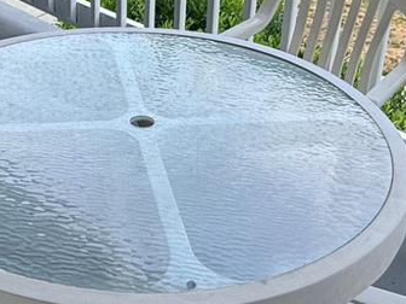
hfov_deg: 32.2
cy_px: 48
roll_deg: -4.2
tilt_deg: -24.4
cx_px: 187
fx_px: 704
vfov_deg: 23.9
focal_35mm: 60
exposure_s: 1/388
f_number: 2.2
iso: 50
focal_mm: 2.22
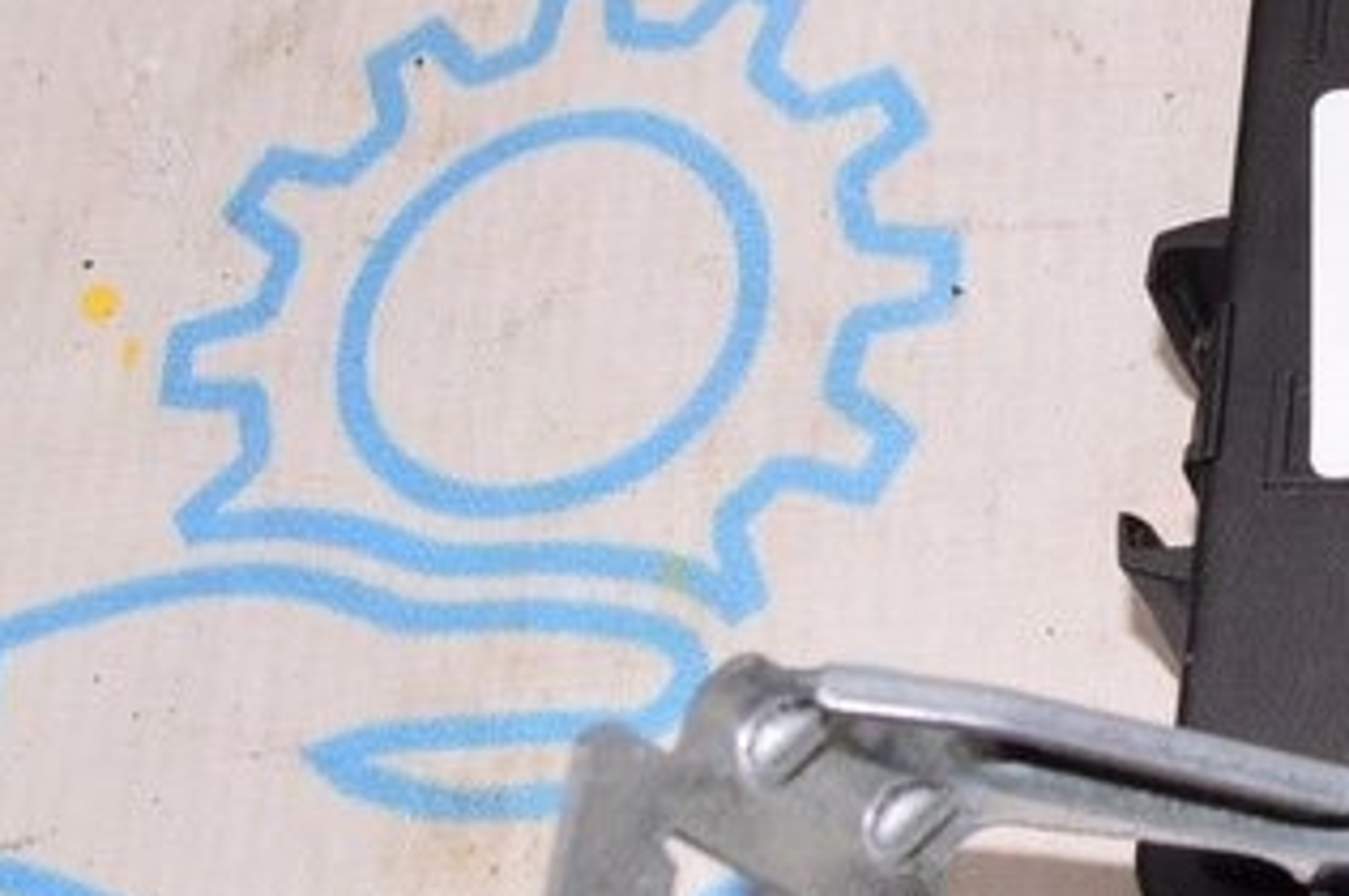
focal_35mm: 107
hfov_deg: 18.0
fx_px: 4005
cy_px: 186
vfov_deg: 12.7
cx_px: 1699
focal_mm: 22
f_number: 8
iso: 1600
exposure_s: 1/200
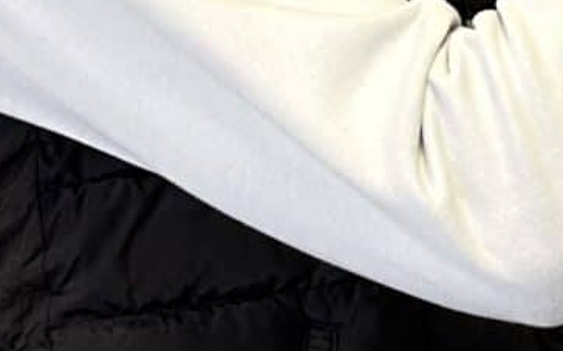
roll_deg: -0.2
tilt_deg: -1.1
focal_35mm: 179
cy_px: 12
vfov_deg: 7.3
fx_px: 2745
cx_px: 855
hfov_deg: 11.2
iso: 125
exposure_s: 1/100
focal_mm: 6.86
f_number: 1.78
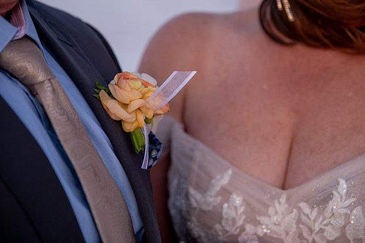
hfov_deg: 17.1
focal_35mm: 120
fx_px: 1214
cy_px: 104
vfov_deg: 11.4
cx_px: 190
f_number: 4
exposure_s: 1/125
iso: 200
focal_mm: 105
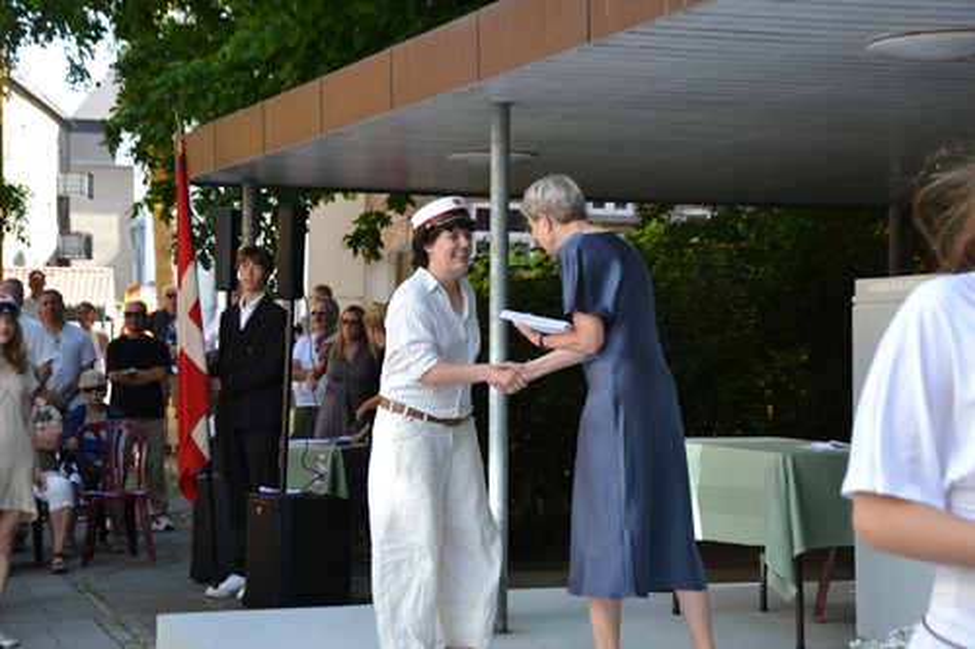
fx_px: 2030
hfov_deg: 27.0
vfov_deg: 18.2
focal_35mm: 75
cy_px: 324
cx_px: 488
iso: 280
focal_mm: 50
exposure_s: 1/125
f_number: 5.6
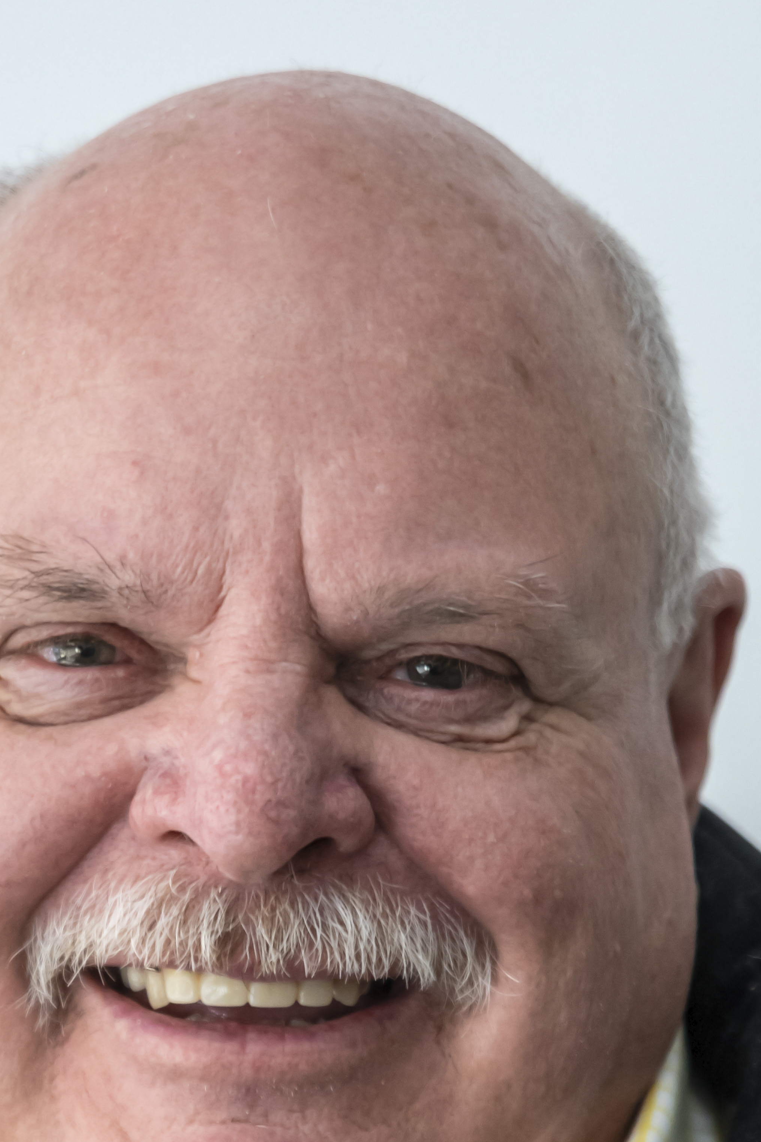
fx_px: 6024
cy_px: 1237
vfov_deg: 10.7
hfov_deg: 7.2
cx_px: 84
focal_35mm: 190
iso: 640
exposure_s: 1/320
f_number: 2.8
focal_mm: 70
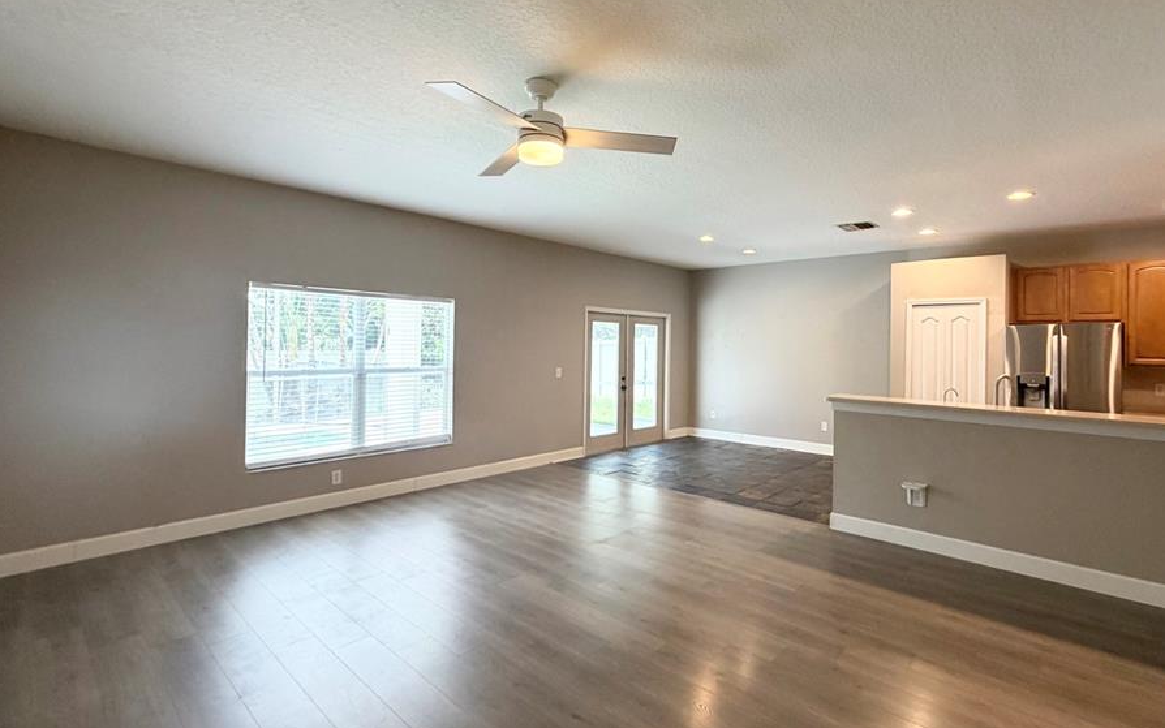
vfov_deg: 67.9
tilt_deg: +0.6
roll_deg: -0.4
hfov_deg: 94.0
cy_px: 340
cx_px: 641
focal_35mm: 17
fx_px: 540
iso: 250
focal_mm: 2.22
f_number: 2.2
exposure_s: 1/60
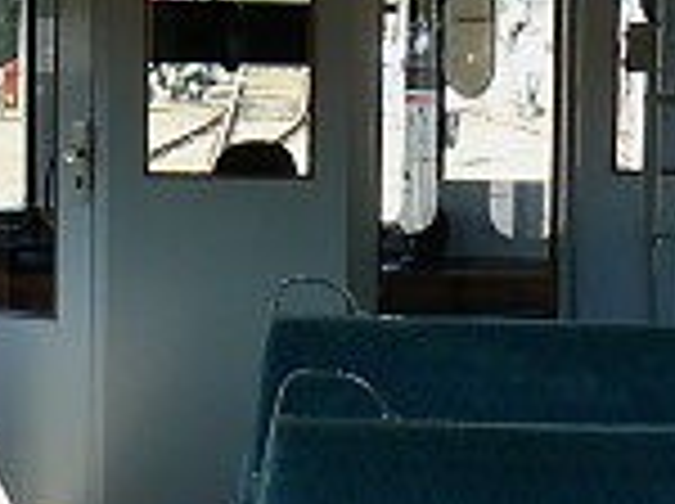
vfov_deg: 9.6
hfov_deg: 12.8
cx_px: 144
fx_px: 2998
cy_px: 202
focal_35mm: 154
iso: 100
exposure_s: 1/100
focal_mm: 6
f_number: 4
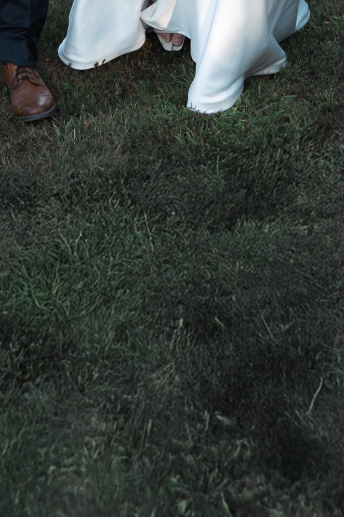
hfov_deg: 15.6
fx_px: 1247
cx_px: 72
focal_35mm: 87
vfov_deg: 18.9
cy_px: -364
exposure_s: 1/250
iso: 100
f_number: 2.8
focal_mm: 24
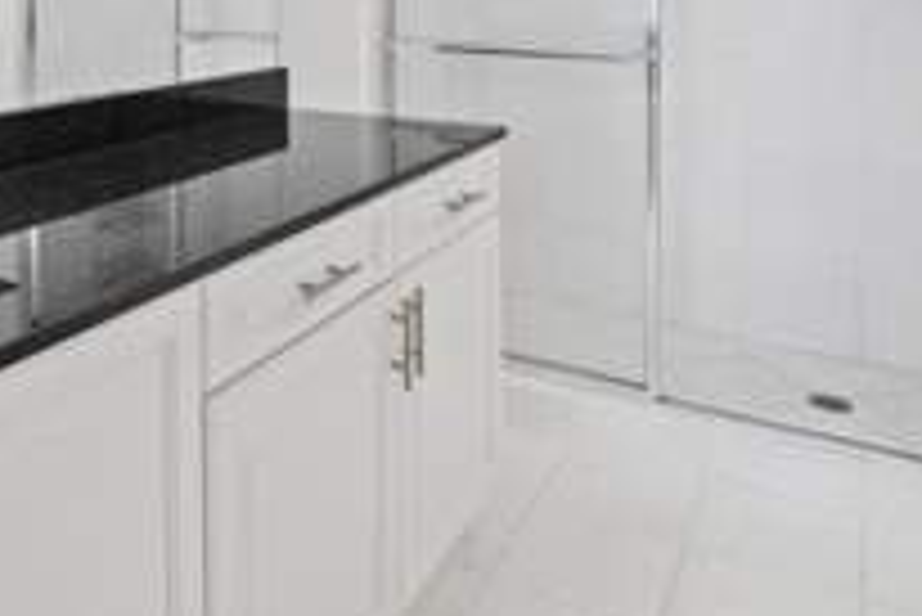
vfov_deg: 34.3
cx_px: 247
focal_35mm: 35
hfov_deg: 52.4
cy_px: -9
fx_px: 897
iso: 200
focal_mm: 15
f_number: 8
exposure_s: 1/2.5
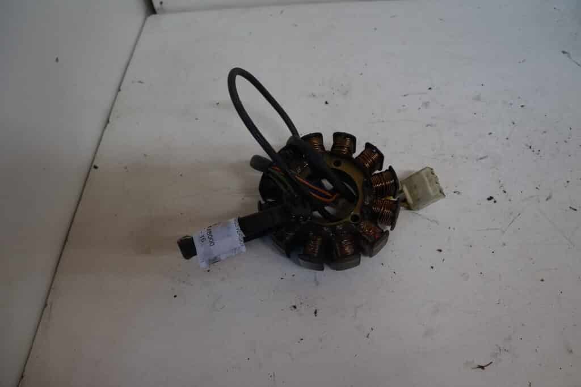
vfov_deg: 47.9
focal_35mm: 27
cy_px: 194
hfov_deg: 67.4
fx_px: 436
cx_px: 290
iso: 800
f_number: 5
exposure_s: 1/60
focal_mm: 18
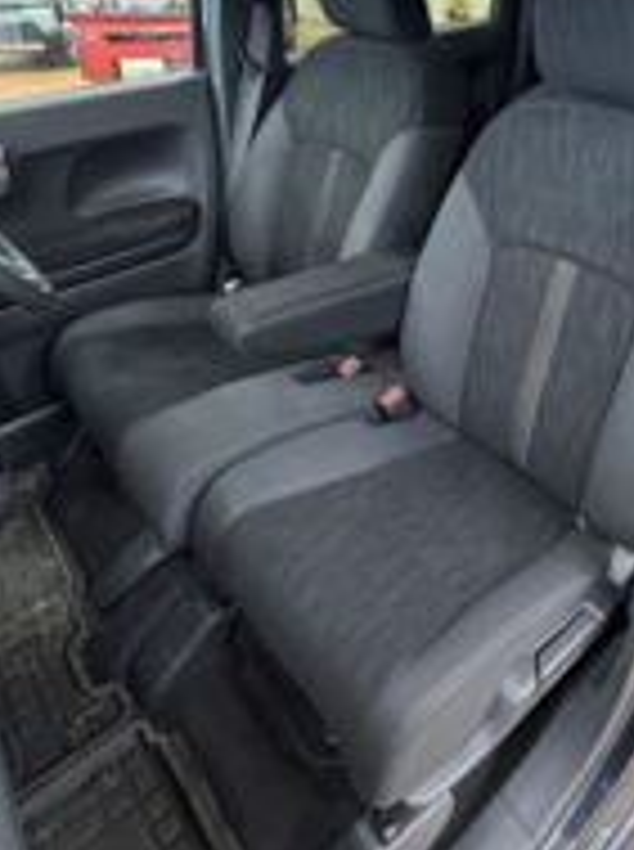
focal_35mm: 26
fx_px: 637
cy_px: 335
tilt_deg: -32.4
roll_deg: +0.9
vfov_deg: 66.7
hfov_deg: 51.9
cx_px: 423
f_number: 2.2
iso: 500
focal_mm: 2.22
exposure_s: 1/50
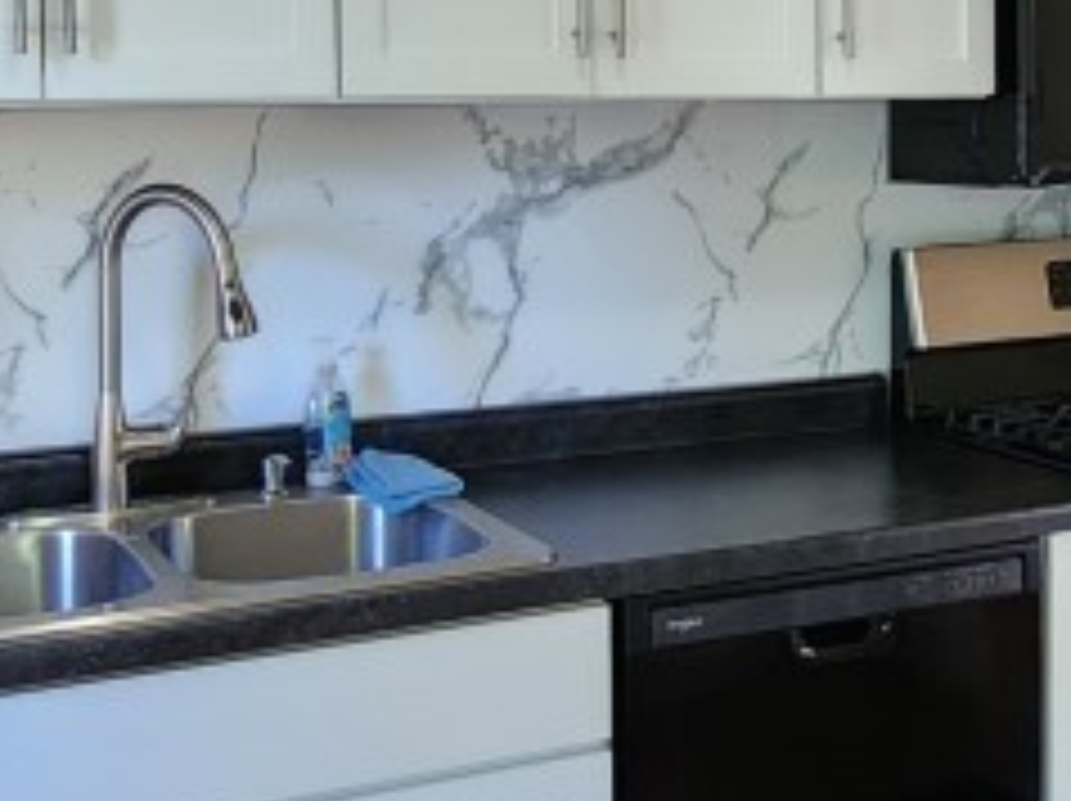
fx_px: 1731
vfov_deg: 25.6
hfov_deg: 33.9
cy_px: 171
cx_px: 756
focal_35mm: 56
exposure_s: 1/60
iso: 320
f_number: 2.2
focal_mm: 2.2
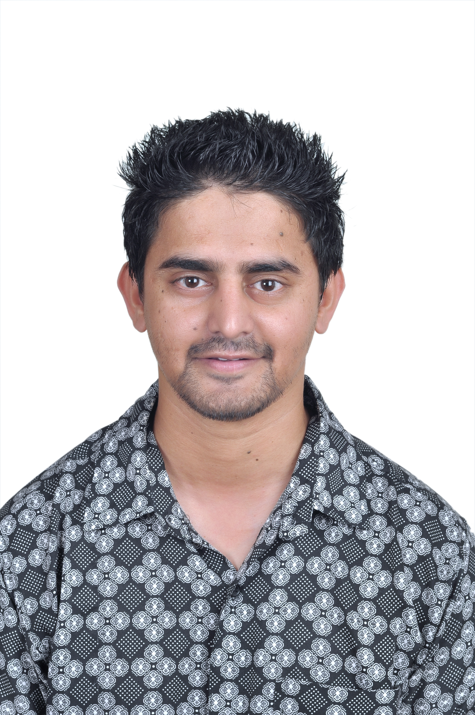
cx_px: 238
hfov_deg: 18.1
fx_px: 1488
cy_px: 358
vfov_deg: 27.0
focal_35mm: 75
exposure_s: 1/125
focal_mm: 50
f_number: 8
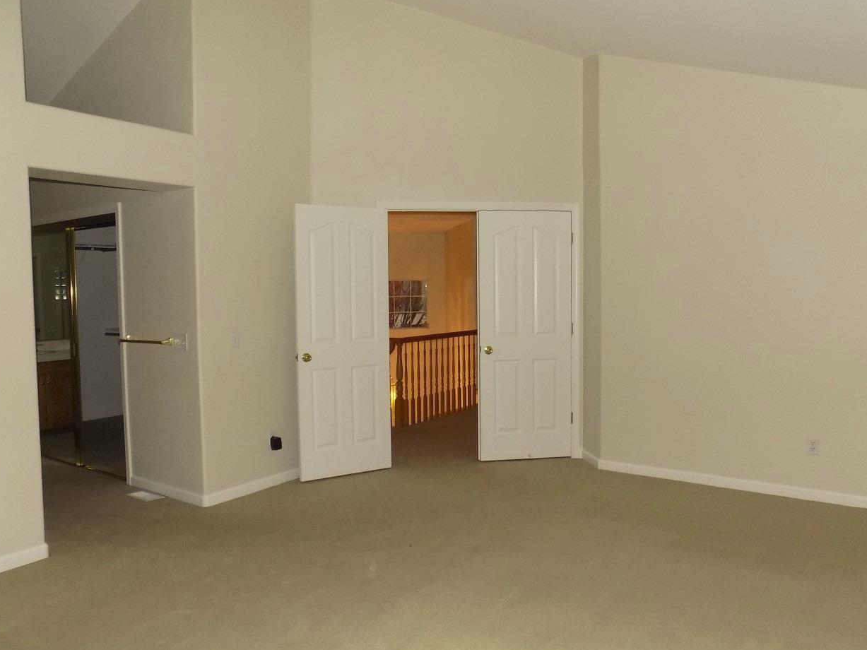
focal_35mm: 27
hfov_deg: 65.3
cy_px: 329
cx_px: 419
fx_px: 676
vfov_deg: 51.3
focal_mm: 4
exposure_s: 1/30
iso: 200
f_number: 3.1
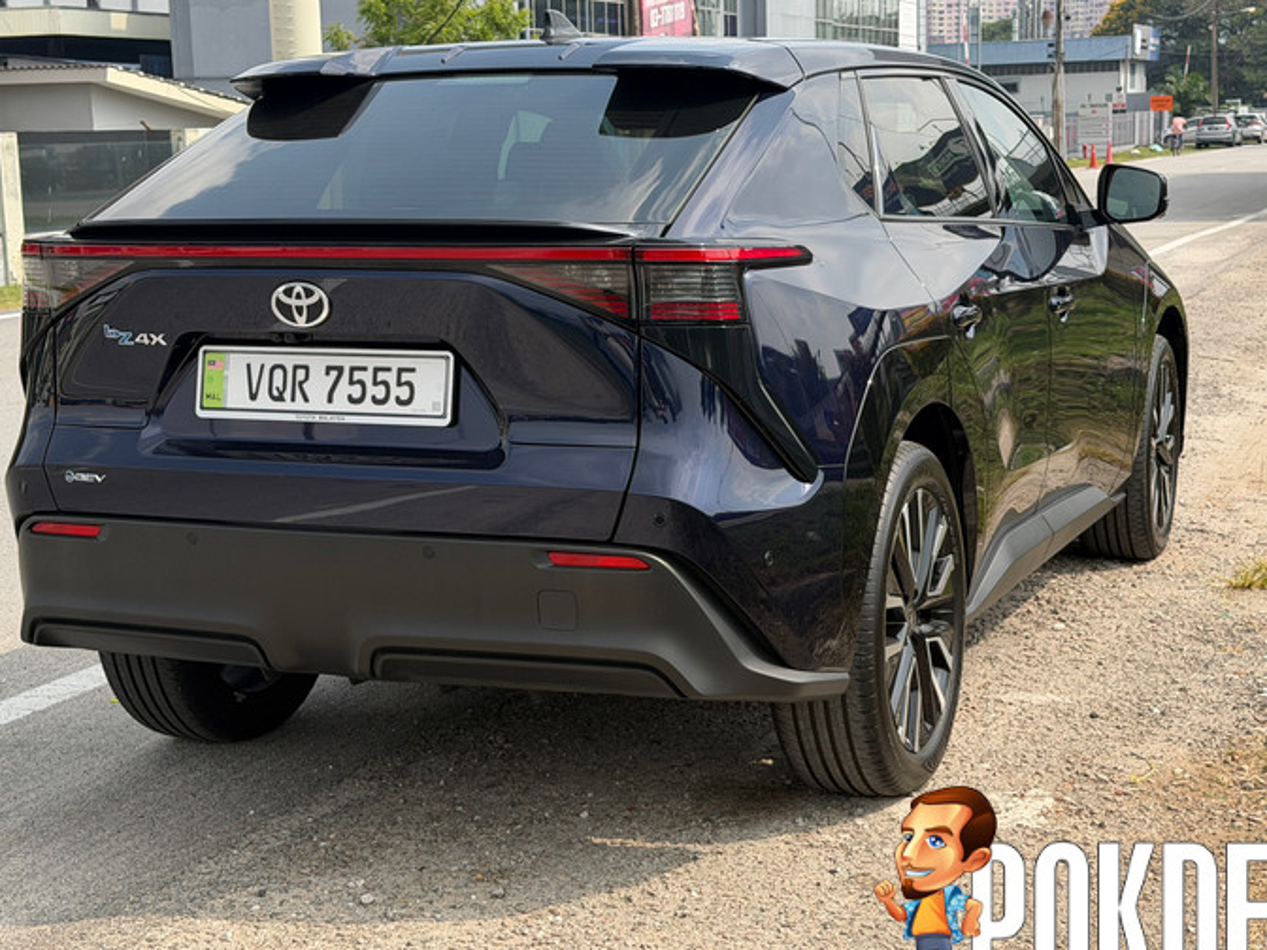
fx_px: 2196
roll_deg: +2.1
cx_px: 641
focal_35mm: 60
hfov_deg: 32.2
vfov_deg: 24.4
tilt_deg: -8.0
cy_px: 460
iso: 64
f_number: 1.78
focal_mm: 6.76
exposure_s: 1/2342
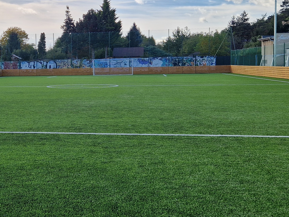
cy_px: 97
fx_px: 451
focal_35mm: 54
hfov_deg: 34.3
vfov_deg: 27.0
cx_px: 50
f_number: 1.8
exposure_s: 1/1224
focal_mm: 5.4
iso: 50
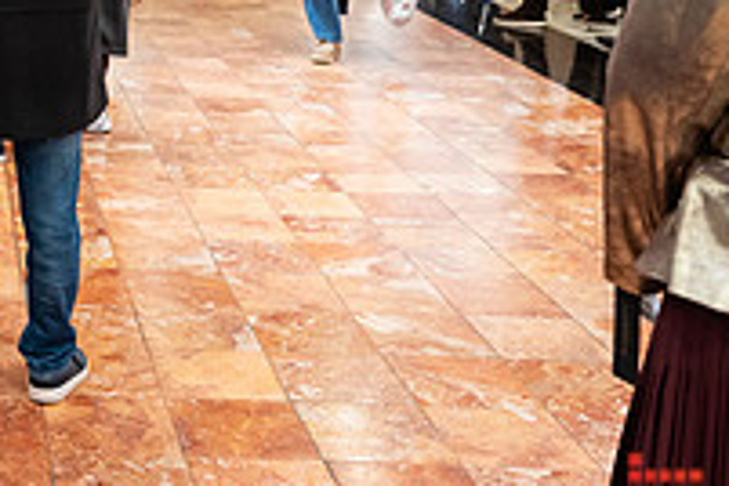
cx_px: -167
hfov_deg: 25.3
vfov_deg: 18.4
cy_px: -60
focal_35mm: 71
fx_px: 1438
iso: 1000
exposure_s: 1/125
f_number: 3.2
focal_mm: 24
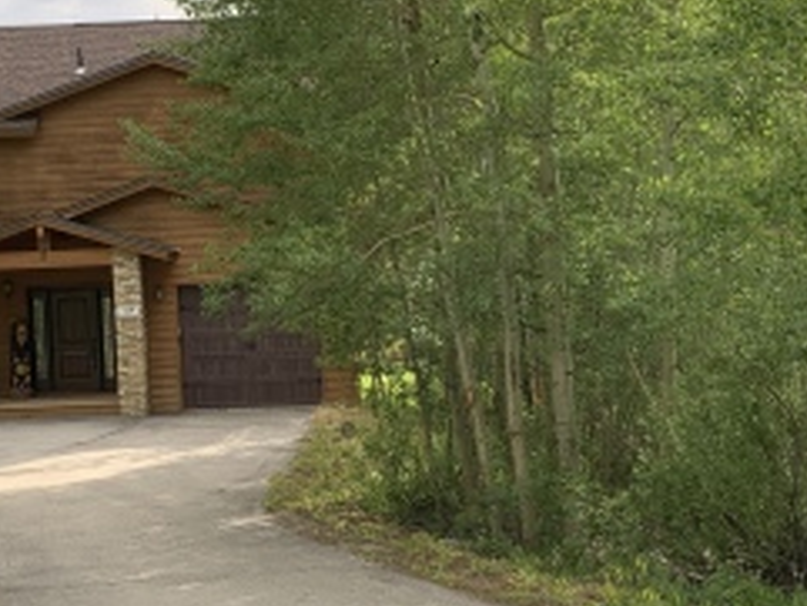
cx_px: 311
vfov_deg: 21.2
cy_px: 405
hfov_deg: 28.1
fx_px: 1609
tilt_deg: -0.9
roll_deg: +5.1
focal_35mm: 69
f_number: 1.8
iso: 25
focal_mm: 4.25
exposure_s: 1/303
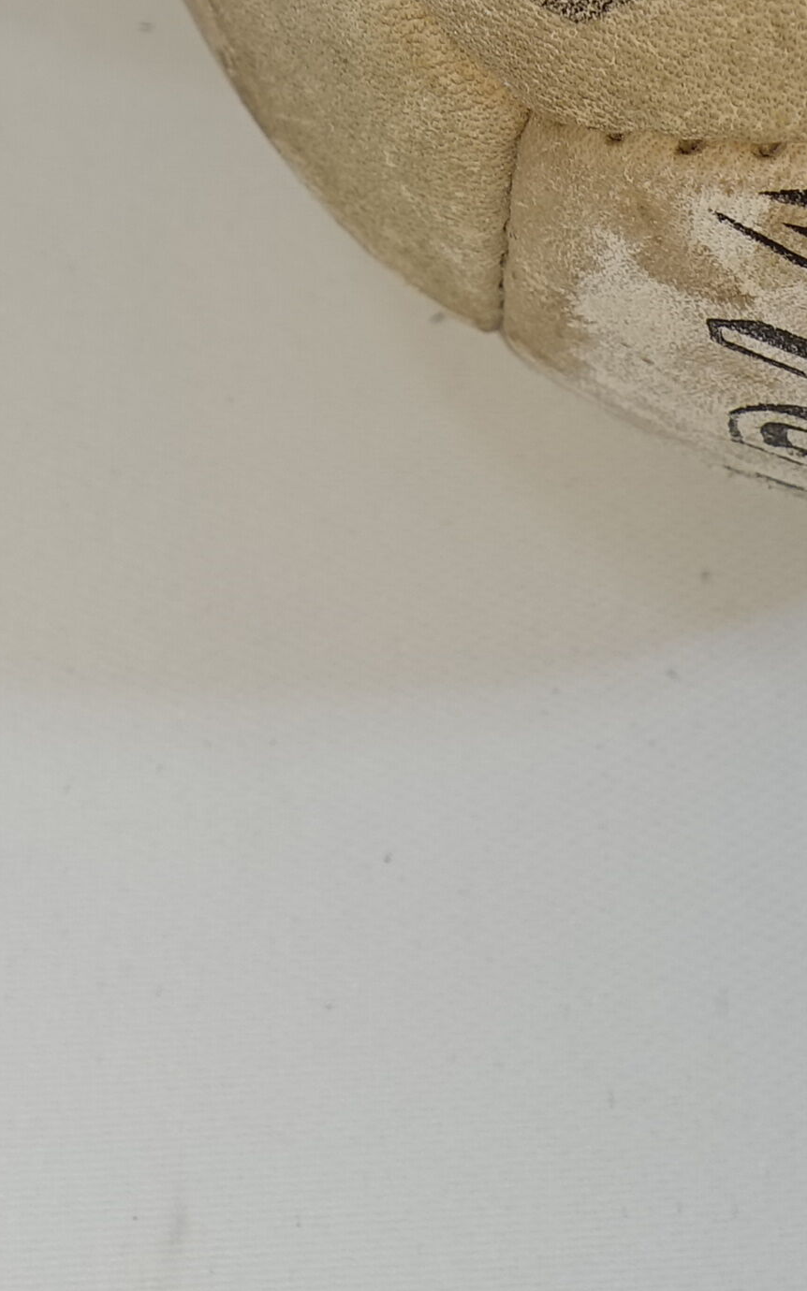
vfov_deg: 19.9
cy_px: -330
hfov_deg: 13.4
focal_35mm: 97
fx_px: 3415
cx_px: 95
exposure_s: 1/60
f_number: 2.8
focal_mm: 8.8
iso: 125
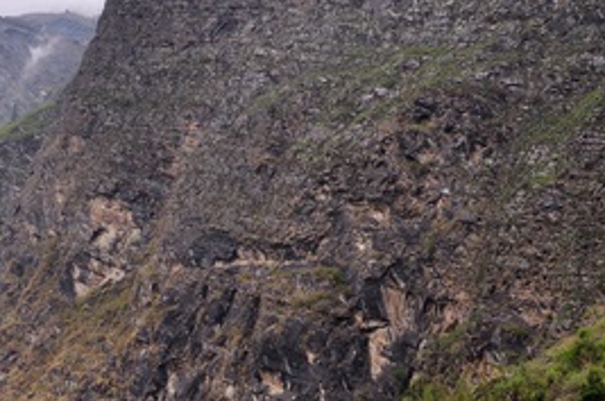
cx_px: -118
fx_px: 1359
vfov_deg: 16.4
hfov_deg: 23.1
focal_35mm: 81
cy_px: 427
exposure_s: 1/250
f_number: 10
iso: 250
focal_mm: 18
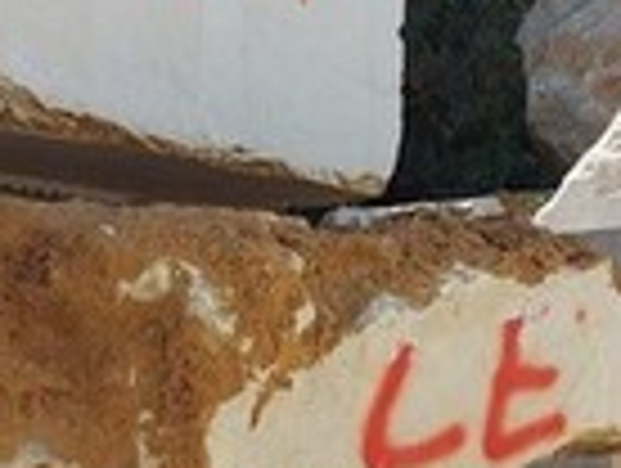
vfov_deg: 14.2
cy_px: 387
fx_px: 1869
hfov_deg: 18.9
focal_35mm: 104
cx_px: 333
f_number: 1.8
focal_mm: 5.23
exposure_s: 1/788
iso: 32
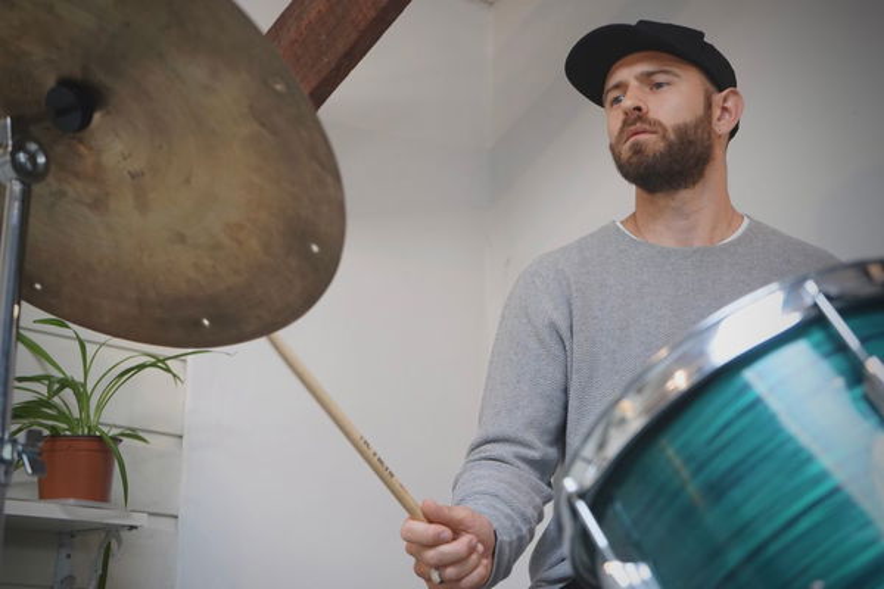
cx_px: 442
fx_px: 1277
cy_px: 294
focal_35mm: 52
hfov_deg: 38.2
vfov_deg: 26.0
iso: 1600
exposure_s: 1/160
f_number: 5
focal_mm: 52
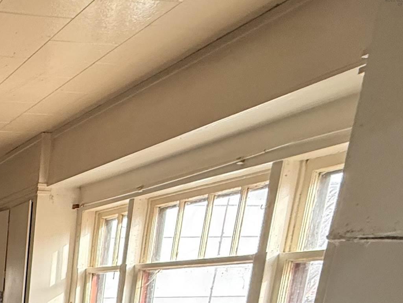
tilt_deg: -14.6
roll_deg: +0.0
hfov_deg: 31.0
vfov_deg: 27.1
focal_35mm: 42
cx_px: -157
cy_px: 422
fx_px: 489
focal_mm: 2.22
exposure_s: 1/60
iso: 400
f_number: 2.2
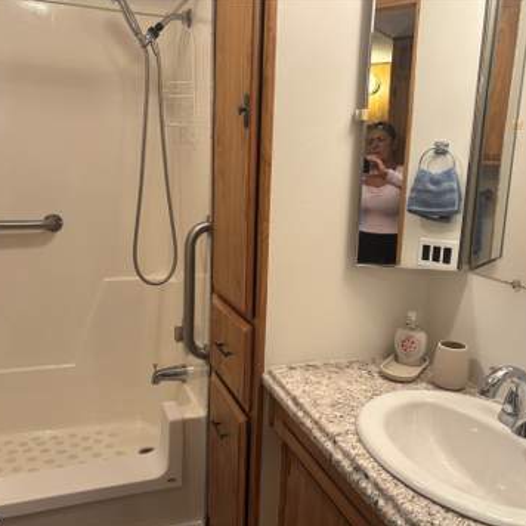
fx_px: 533
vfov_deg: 52.5
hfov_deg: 52.5
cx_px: 264
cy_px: 263
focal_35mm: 31
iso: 80
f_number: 1.6
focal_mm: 5.96
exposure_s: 1/60
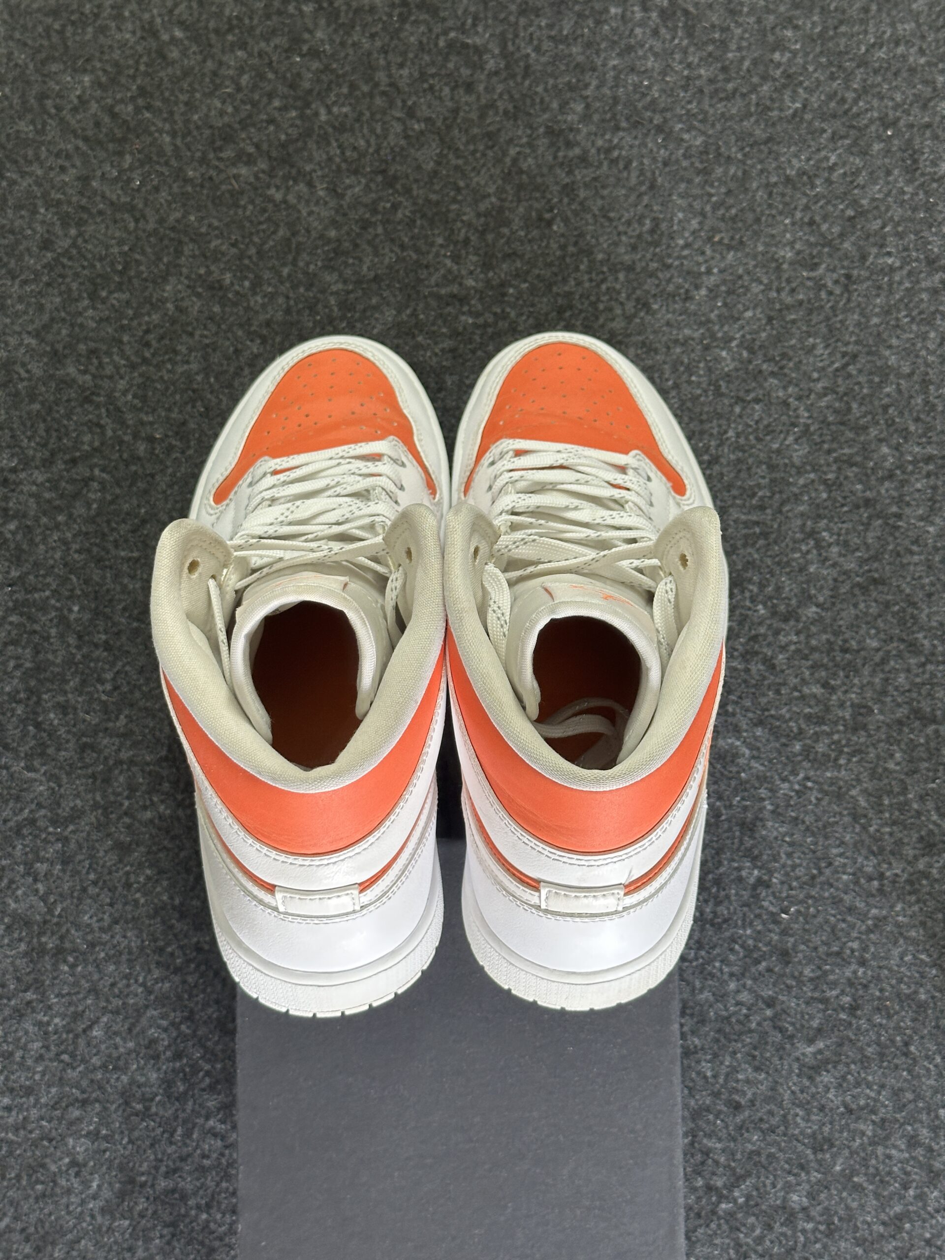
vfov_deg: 39.7
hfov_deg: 30.3
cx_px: 472
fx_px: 1747
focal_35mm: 48
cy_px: 630
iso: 125
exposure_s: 1/50
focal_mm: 6.86
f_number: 1.78
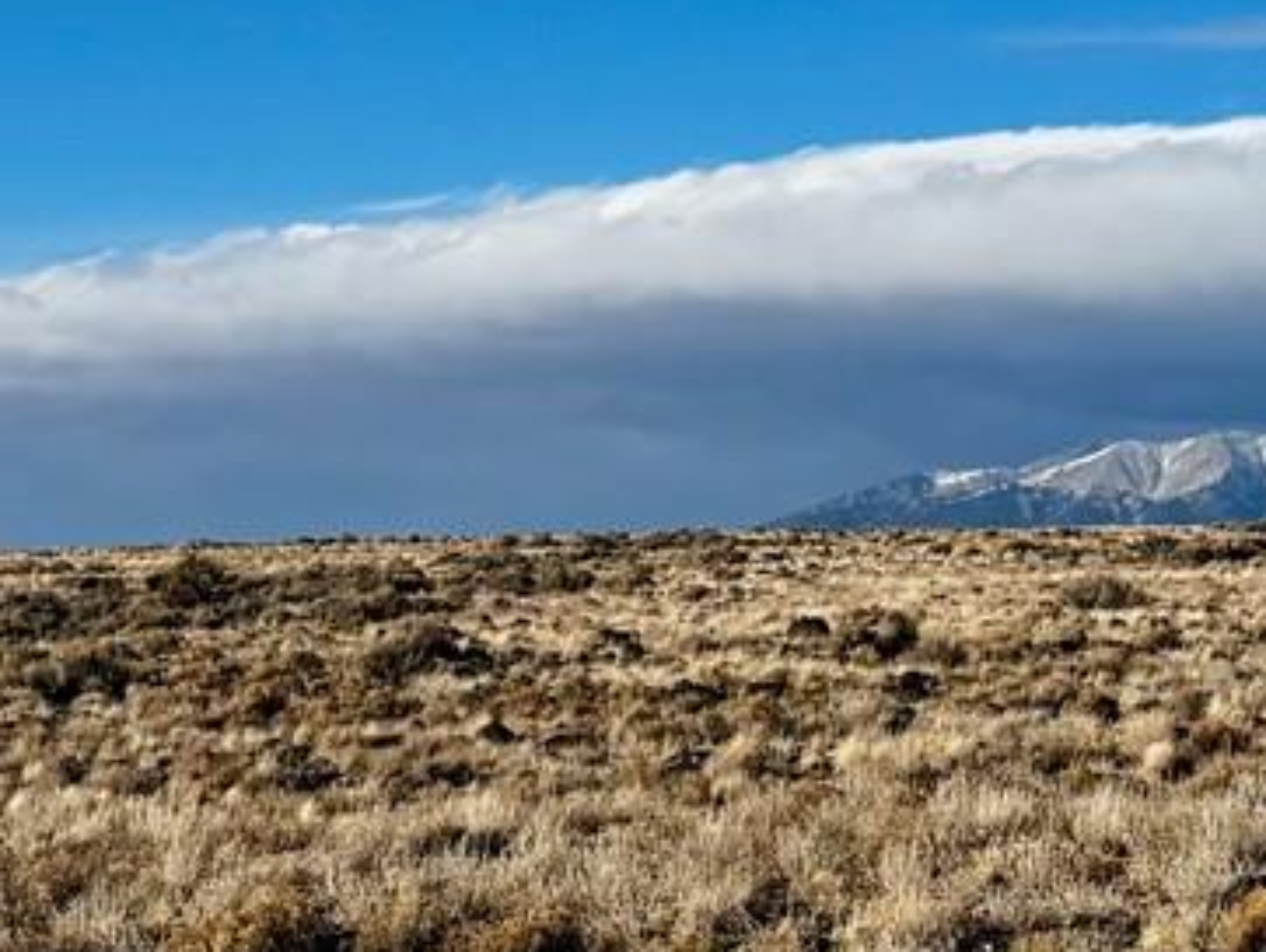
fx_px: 3879
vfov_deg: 13.9
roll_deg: -2.0
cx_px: 560
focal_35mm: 106
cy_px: 210
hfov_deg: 18.5
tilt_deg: +5.0
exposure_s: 1/4608
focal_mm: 6.76
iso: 80
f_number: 1.78
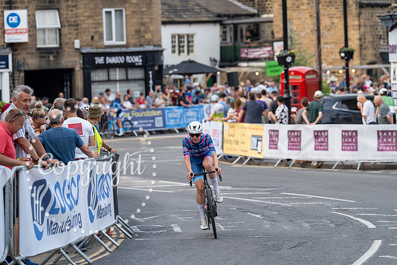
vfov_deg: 9.3
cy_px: 132
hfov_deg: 14.0
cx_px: 198
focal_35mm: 147
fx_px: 1621
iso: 500
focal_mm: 147
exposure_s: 1/1000
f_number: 3.5
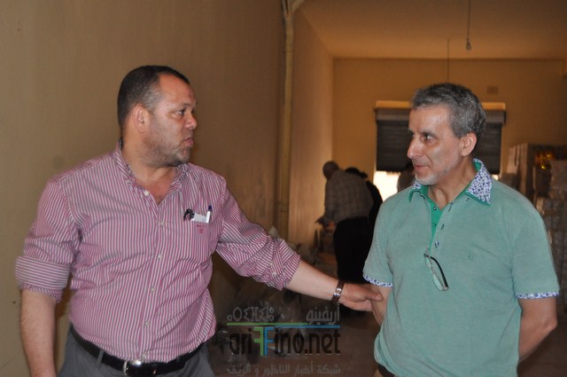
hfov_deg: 35.1
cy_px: 188
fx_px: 897
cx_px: 284
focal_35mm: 57
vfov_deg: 23.7
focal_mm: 38
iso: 800
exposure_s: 1/60
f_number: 4.8
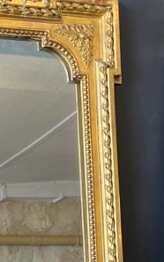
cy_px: 296
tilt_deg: -5.4
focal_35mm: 95
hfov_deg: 12.9
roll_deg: +0.8
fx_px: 678
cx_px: -98
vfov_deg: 20.7
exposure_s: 1/122
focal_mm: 5.1
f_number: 1.6
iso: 100
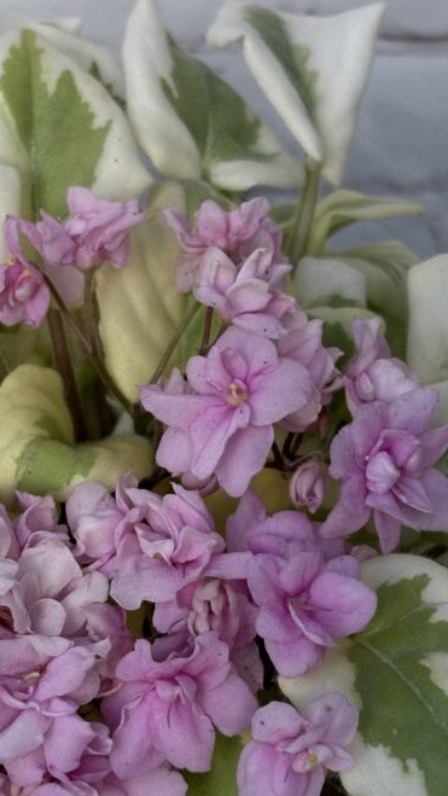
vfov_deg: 24.1
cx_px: 110
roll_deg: -2.2
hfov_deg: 13.7
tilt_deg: -37.5
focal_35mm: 88
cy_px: 471
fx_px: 1857
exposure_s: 1/229
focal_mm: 5.96
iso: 32
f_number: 1.6
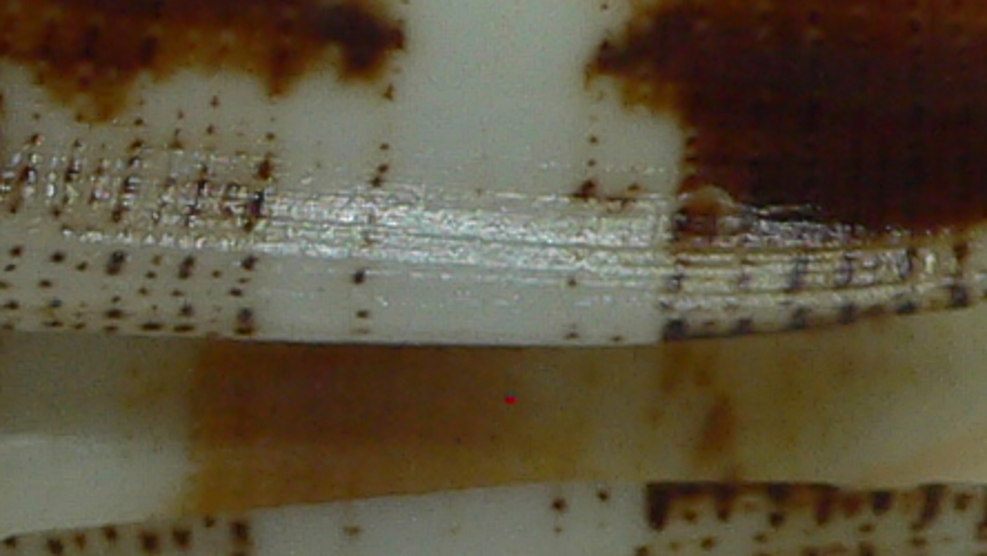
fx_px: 4529
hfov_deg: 12.4
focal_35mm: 173
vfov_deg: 7.0
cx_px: 260
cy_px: 69
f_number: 2.8
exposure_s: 1/60
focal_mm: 4.6
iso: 80
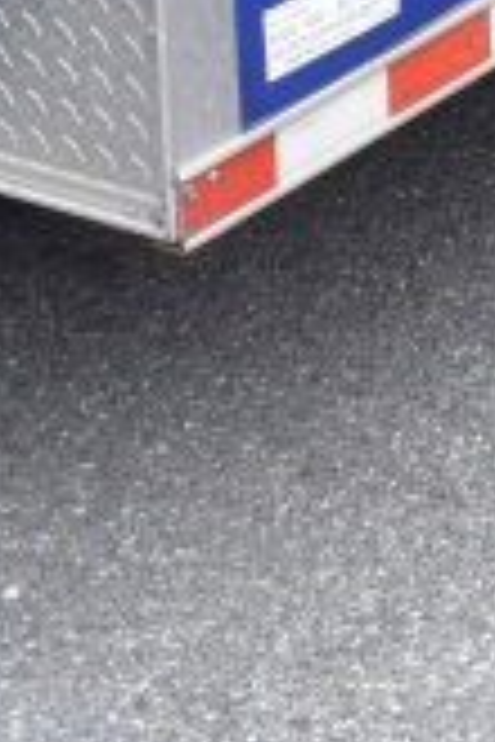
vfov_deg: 10.1
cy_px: -1086
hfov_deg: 7.5
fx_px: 3604
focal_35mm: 175
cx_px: 1044
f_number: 7.1
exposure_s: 1/200
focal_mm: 21
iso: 200
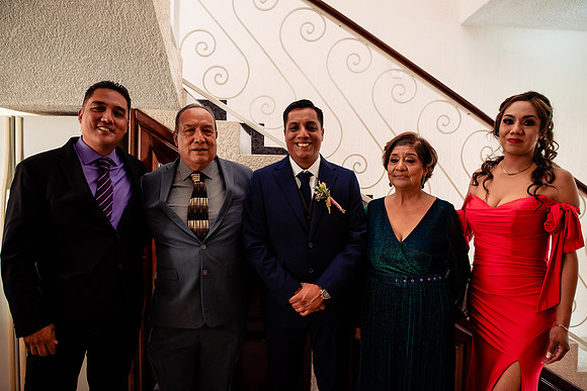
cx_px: 294
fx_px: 391
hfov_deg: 73.7
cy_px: 196
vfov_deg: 53.2
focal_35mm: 24
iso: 1600
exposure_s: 1/80
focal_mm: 24
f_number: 3.2
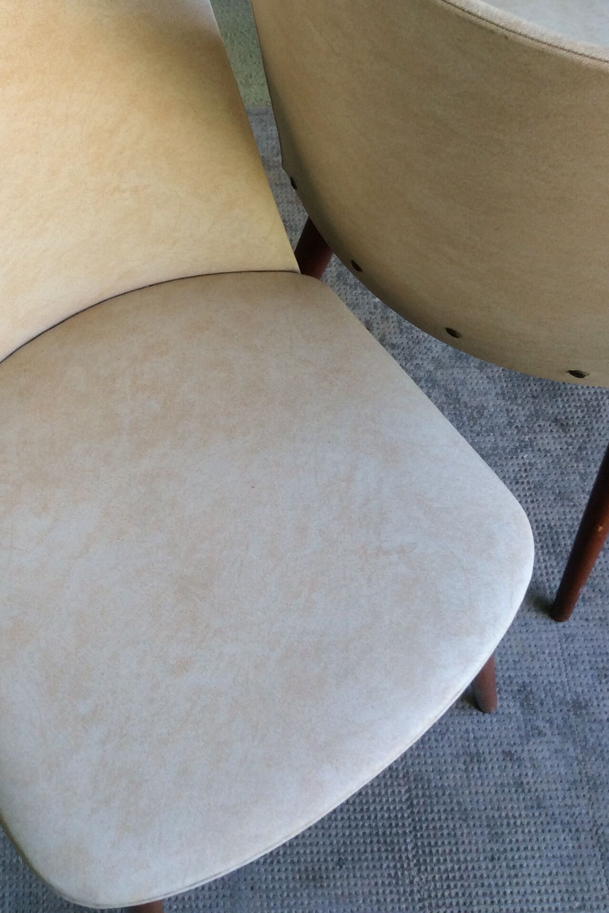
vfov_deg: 43.0
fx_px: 1142
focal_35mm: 45
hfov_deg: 29.6
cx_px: 194
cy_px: 301
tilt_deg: -59.4
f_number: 2.4
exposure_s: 1/50
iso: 40
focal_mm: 3.3
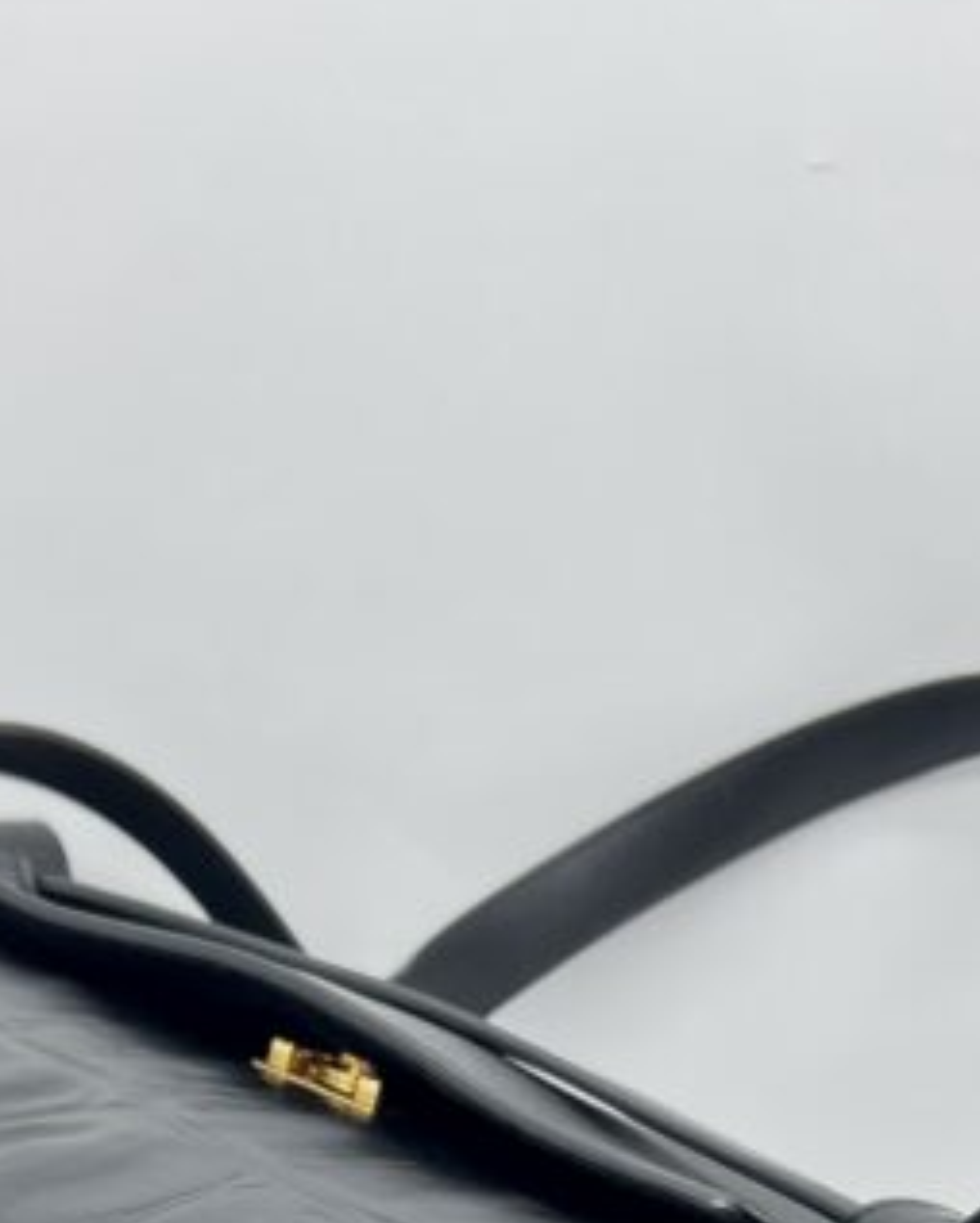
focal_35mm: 82
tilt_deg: -31.5
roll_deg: +0.4
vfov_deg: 21.0
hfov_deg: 18.7
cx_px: 386
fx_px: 2970
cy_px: 1609
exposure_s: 1/100
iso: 50
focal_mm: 5.7
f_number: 1.5
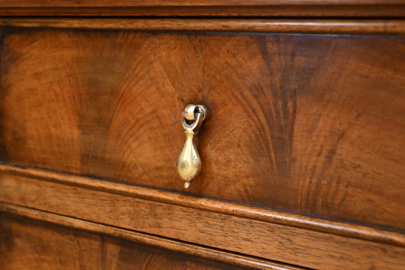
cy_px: 135
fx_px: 563
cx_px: 202
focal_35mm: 50
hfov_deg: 39.6
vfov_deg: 27.0
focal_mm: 50
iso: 5000
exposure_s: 1/125
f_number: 6.3
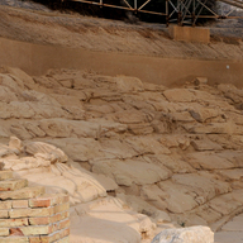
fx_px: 810
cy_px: 96
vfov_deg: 17.0
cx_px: 200
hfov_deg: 16.9
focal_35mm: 102
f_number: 6.3
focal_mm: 35
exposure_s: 1/640
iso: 200
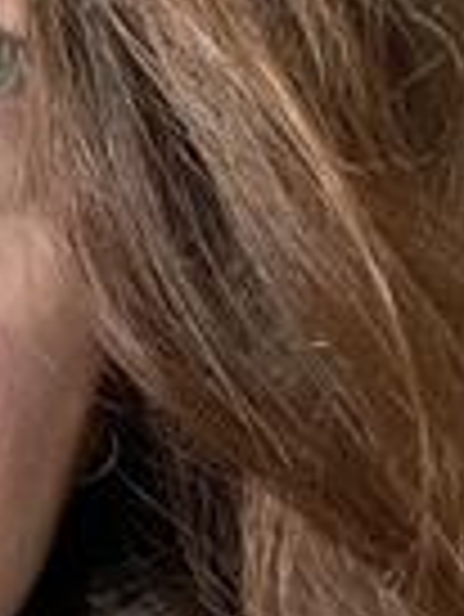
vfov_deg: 14.9
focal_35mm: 131
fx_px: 2338
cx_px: -306
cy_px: 121
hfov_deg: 10.8
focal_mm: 2.71
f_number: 2.2
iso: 125
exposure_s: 1/60
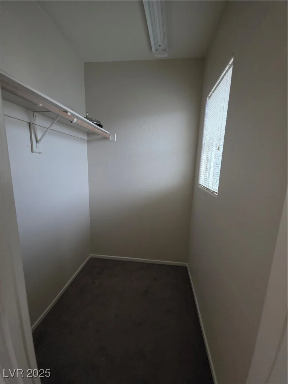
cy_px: 192
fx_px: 144
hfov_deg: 89.9
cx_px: 144
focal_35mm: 13
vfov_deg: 106.2
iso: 800
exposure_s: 1/60
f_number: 1.9
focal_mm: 2.2
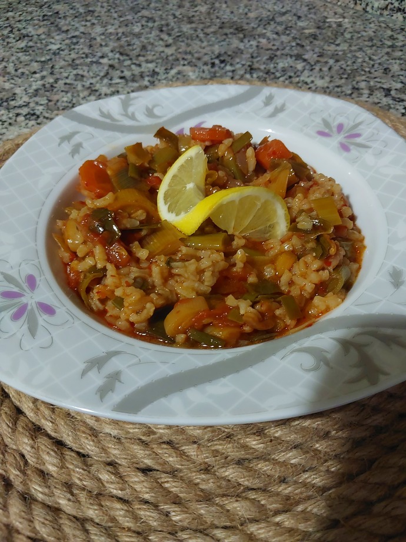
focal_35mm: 30
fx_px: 469
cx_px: 203
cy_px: 271
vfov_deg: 60.0
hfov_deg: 46.8
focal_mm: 4.6
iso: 400
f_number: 1.8
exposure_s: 1/25
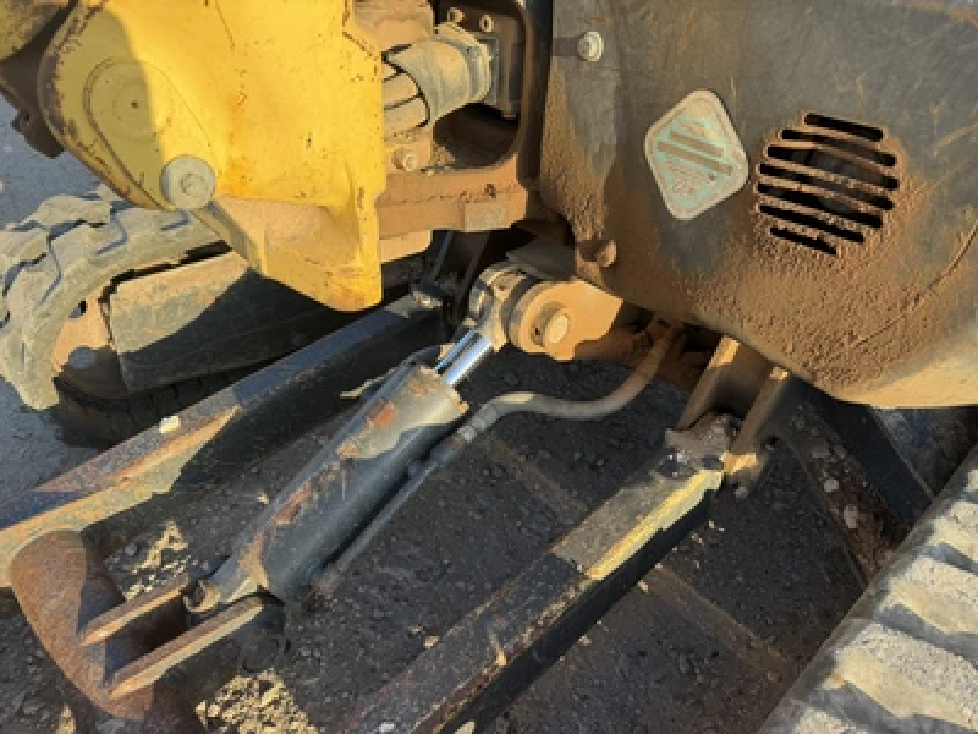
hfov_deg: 71.6
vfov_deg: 56.8
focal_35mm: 24
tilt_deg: -37.3
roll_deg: -1.2
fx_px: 678
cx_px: 489
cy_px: 367
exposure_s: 1/1271
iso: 100
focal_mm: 6.76
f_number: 1.78
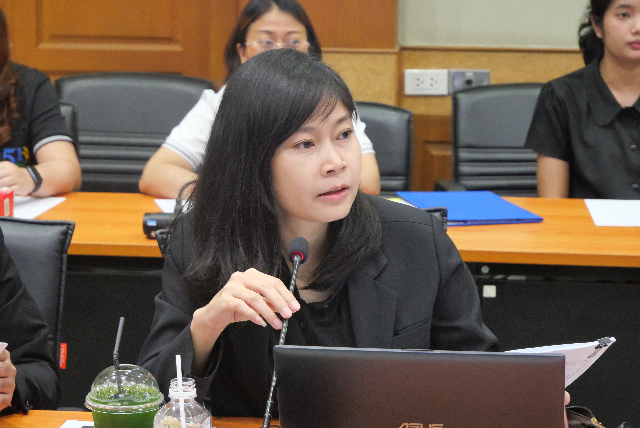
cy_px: 214
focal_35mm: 114
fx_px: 2028
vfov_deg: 12.0
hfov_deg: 17.9
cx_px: 320
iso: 3200
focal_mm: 55
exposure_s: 1/40
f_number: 5.6
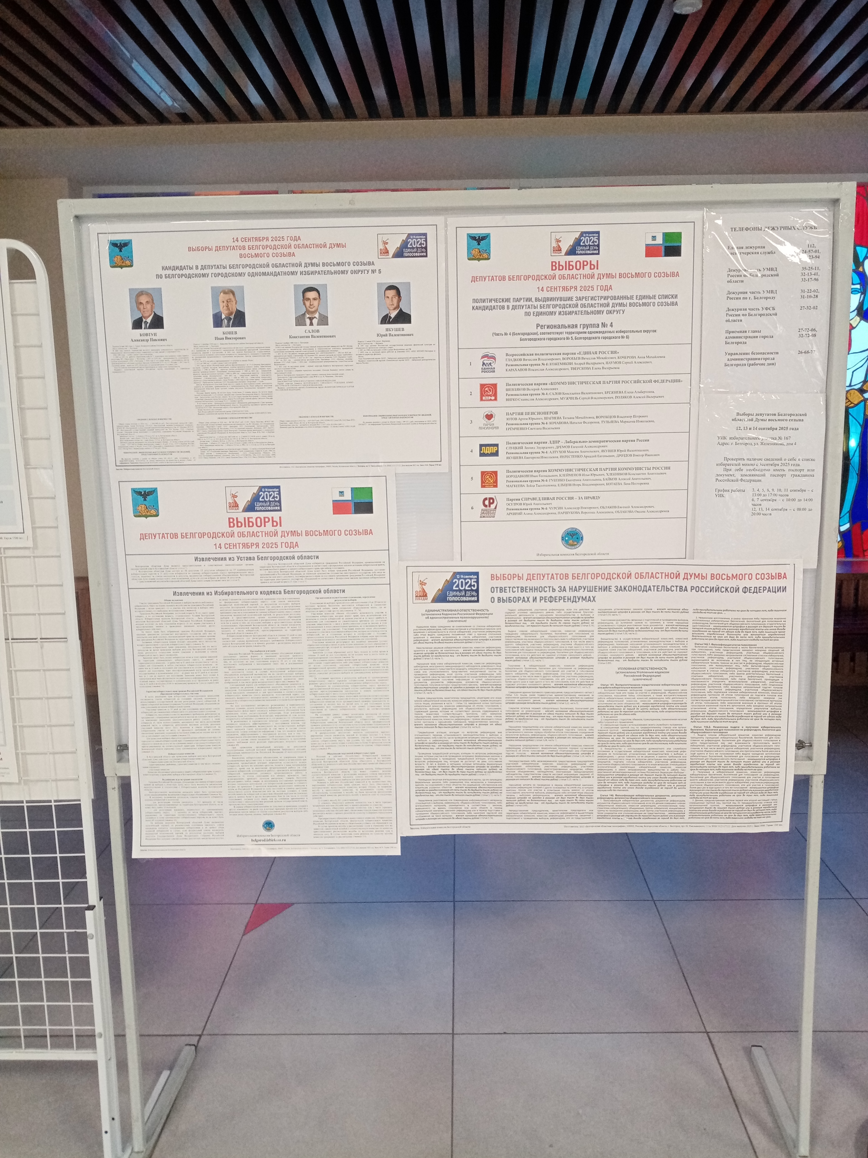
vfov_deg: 67.3
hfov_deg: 53.1
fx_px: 869
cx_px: 434
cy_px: 579
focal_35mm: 26
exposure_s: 1/33.3
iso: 249
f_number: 1.8
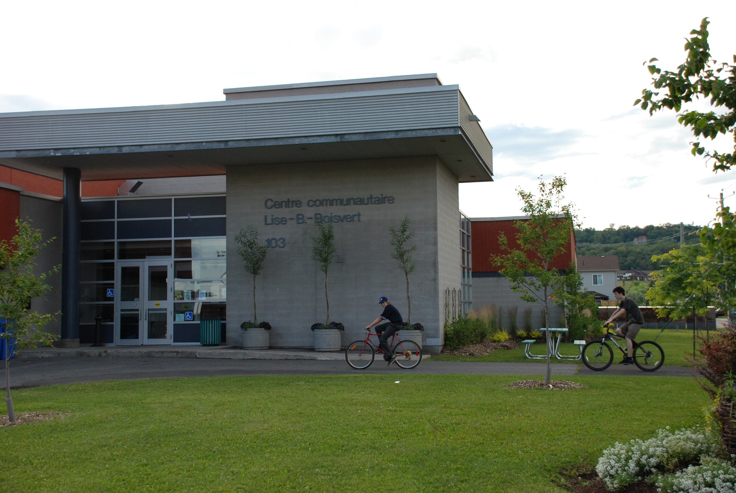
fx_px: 860
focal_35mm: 42
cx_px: 368
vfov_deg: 32.0
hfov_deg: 46.3
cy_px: 246
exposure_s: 1/800
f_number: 4
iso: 400
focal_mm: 28
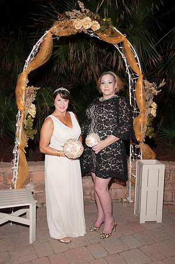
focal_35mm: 36
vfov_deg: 53.2
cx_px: 88
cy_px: 132
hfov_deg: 36.8
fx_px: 263
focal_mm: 24
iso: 400
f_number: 5.6
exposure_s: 1/30
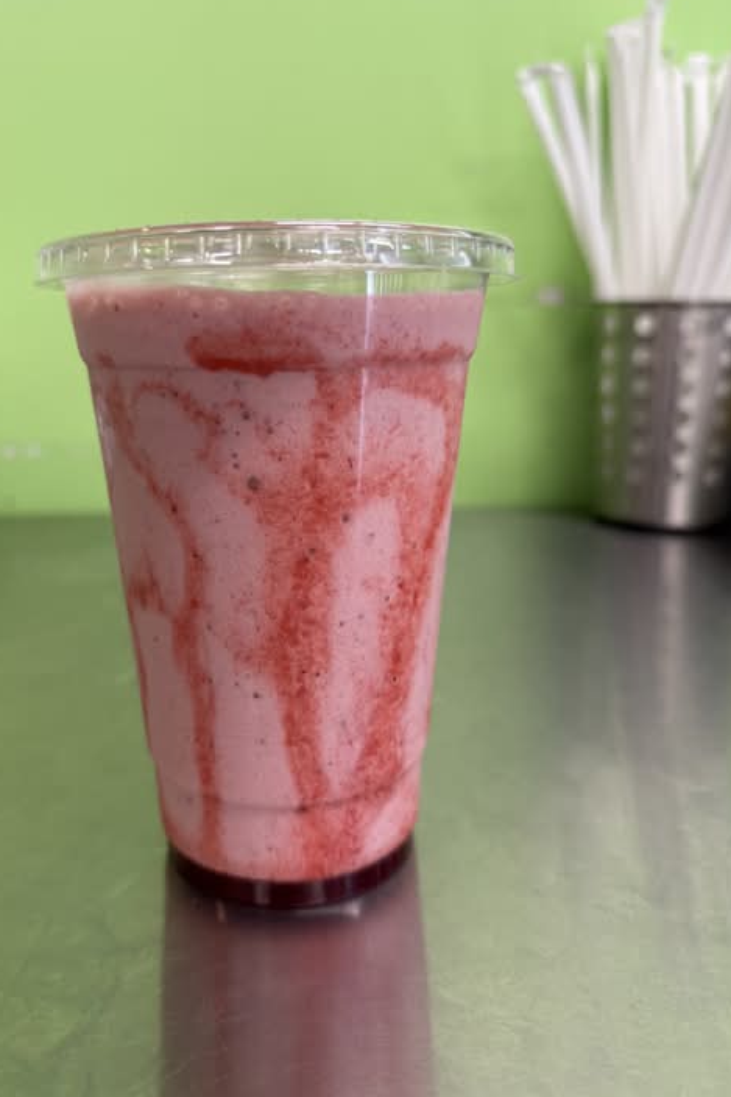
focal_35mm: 26
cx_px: 320
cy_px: 546
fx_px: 792
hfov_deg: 49.4
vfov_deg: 69.4
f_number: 1.78
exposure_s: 1/120
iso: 200
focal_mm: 6.76
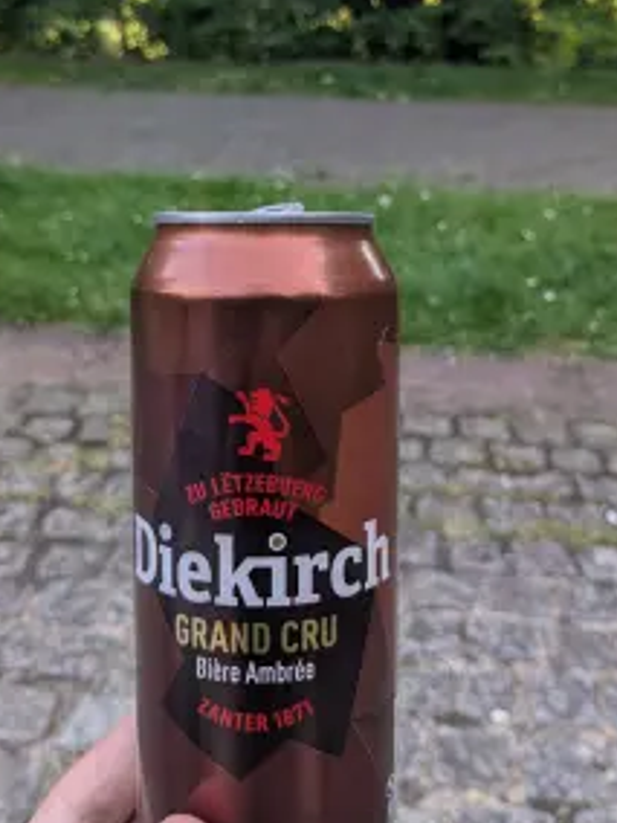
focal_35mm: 38
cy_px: 298
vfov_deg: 48.4
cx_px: 298
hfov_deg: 37.7
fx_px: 903
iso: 49
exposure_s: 1/111
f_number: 1.73
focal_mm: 4.38
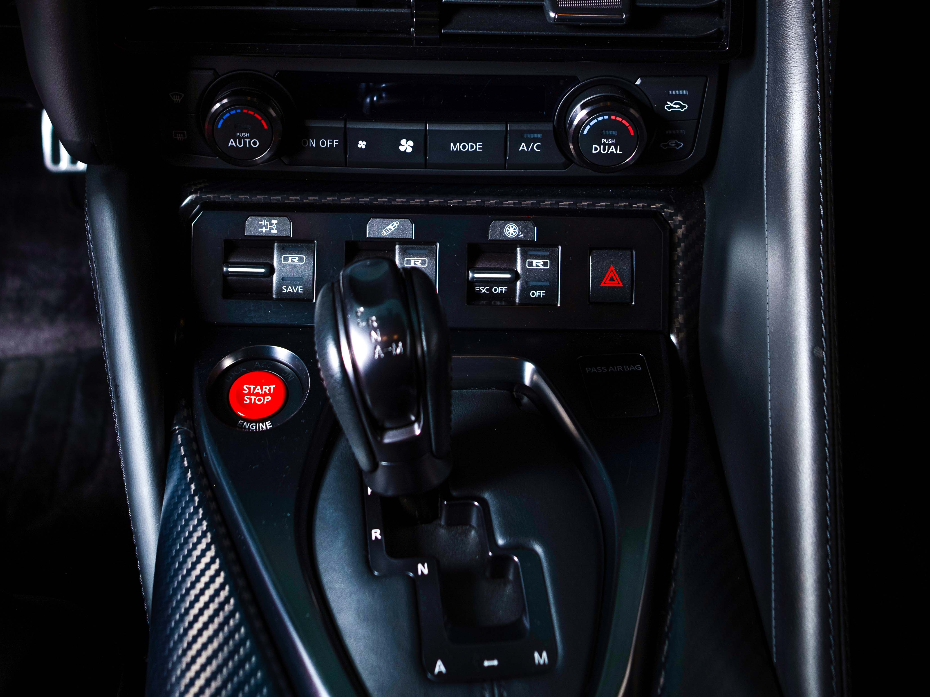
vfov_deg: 27.6
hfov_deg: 37.5
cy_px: 79
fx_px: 1370
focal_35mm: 51
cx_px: 464
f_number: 3.6
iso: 160
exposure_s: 1/200
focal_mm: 23
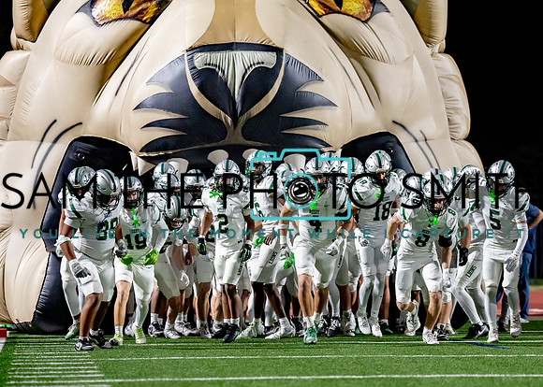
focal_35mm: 190
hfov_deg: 10.6
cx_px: 299
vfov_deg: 7.6
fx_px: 2930
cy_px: 240
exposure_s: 1/1250
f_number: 2.8
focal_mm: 138
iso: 4000
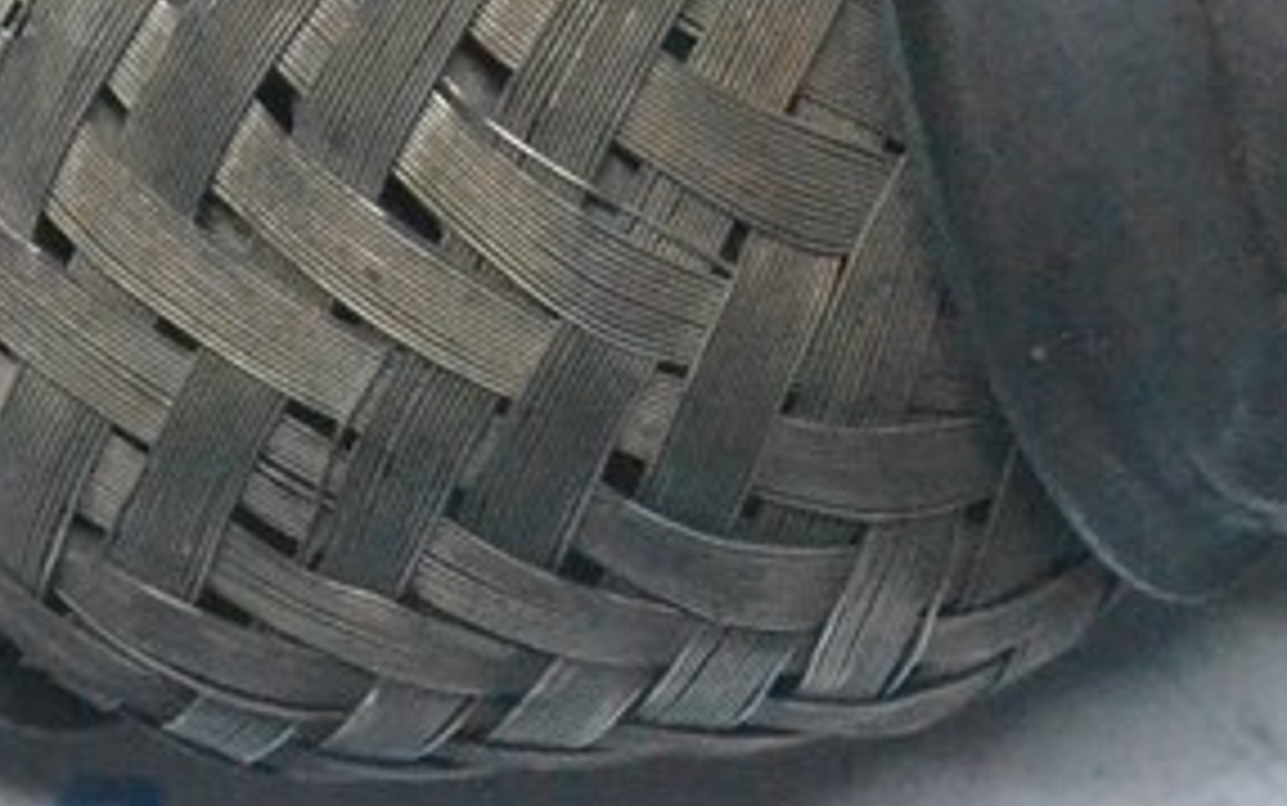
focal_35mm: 219
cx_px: 1962
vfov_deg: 5.9
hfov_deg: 9.3
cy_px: -439
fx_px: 7684
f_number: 9
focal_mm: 40
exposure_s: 1/160
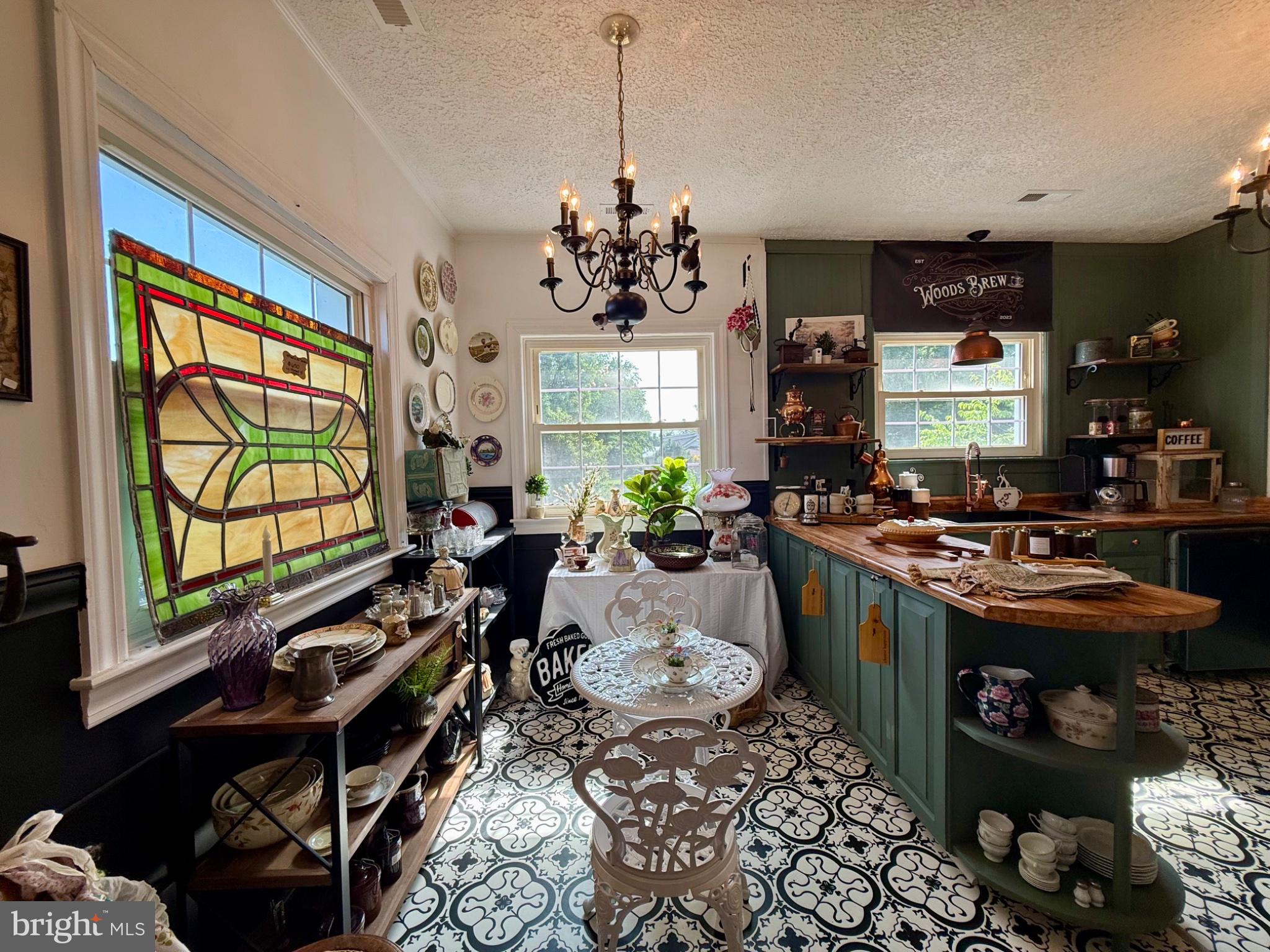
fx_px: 514
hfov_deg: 102.1
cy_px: 476
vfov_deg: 85.7
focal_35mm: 14
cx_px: 635
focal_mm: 2.22
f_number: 2.2
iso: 50
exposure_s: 1/122
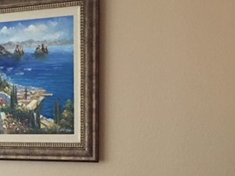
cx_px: 22
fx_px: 733
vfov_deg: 13.1
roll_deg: +0.8
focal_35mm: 108
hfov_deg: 17.9
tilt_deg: -10.2
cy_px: 245
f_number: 2.2
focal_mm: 4.15
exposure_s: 1/8
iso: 100
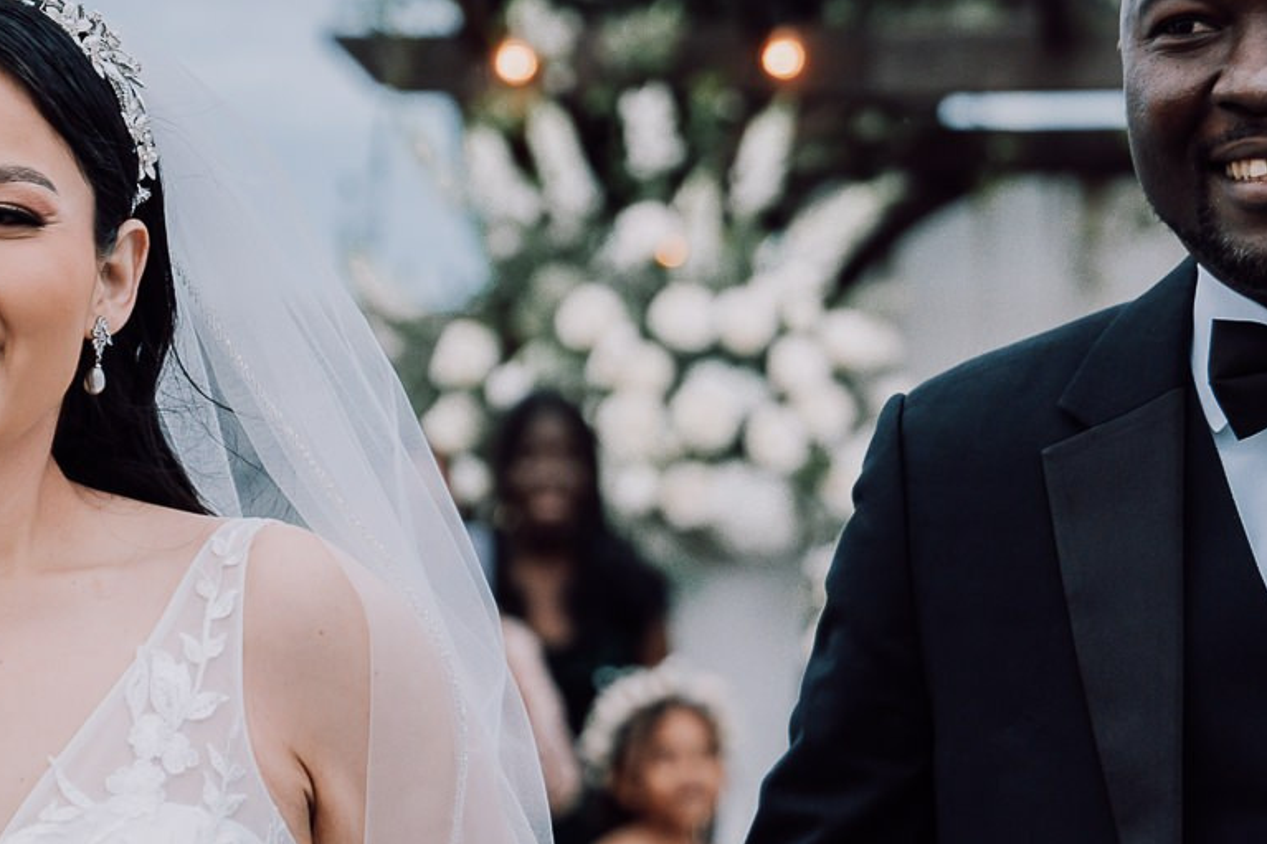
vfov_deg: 8.1
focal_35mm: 170
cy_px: 663
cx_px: 586
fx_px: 5981
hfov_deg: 12.1
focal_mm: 63.7
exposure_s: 1/320
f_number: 2.8
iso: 320
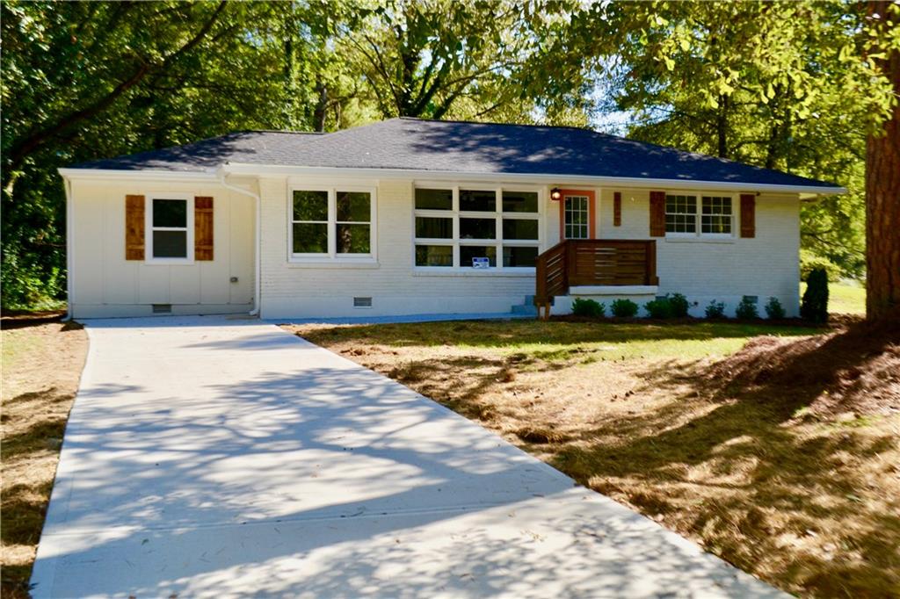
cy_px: 300
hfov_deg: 53.1
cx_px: 450
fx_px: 900
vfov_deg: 36.8
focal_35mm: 36
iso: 100
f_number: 7.1
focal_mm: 24
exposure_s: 1/200
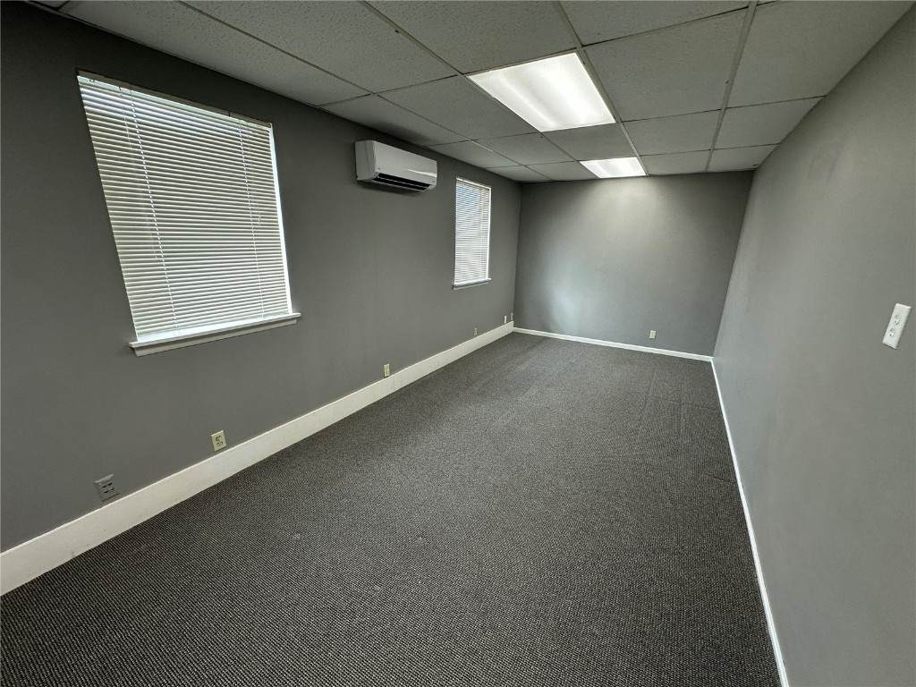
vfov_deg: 85.7
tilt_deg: -15.7
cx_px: 458
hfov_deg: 102.1
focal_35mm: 14
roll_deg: -0.9
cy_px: 344
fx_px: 370
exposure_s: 1/120
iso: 80
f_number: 2.2
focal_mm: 2.22
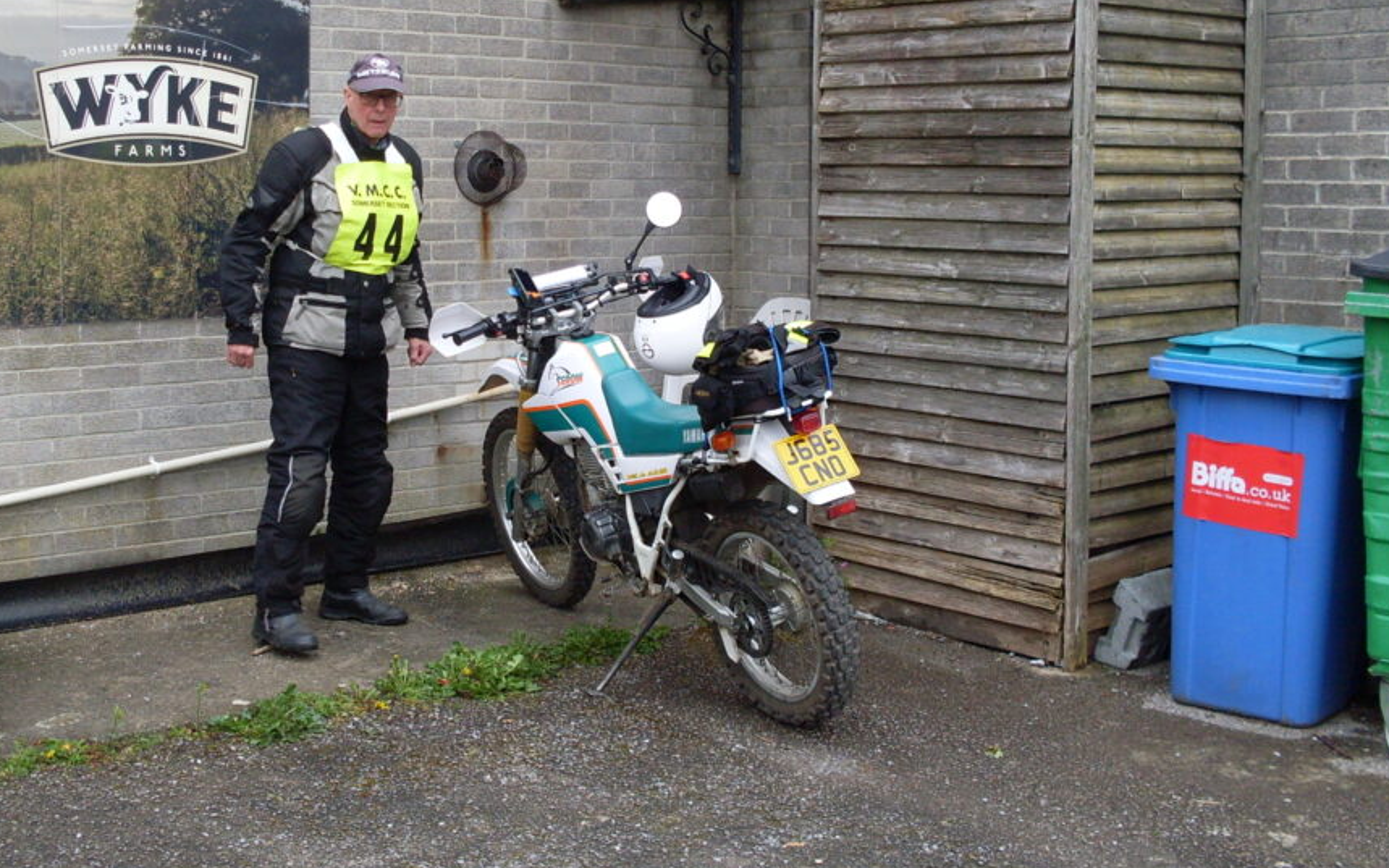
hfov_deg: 41.8
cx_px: 610
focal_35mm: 48
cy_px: 370
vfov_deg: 26.8
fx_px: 1817
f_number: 2.8
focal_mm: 6.3
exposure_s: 1/180
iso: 80
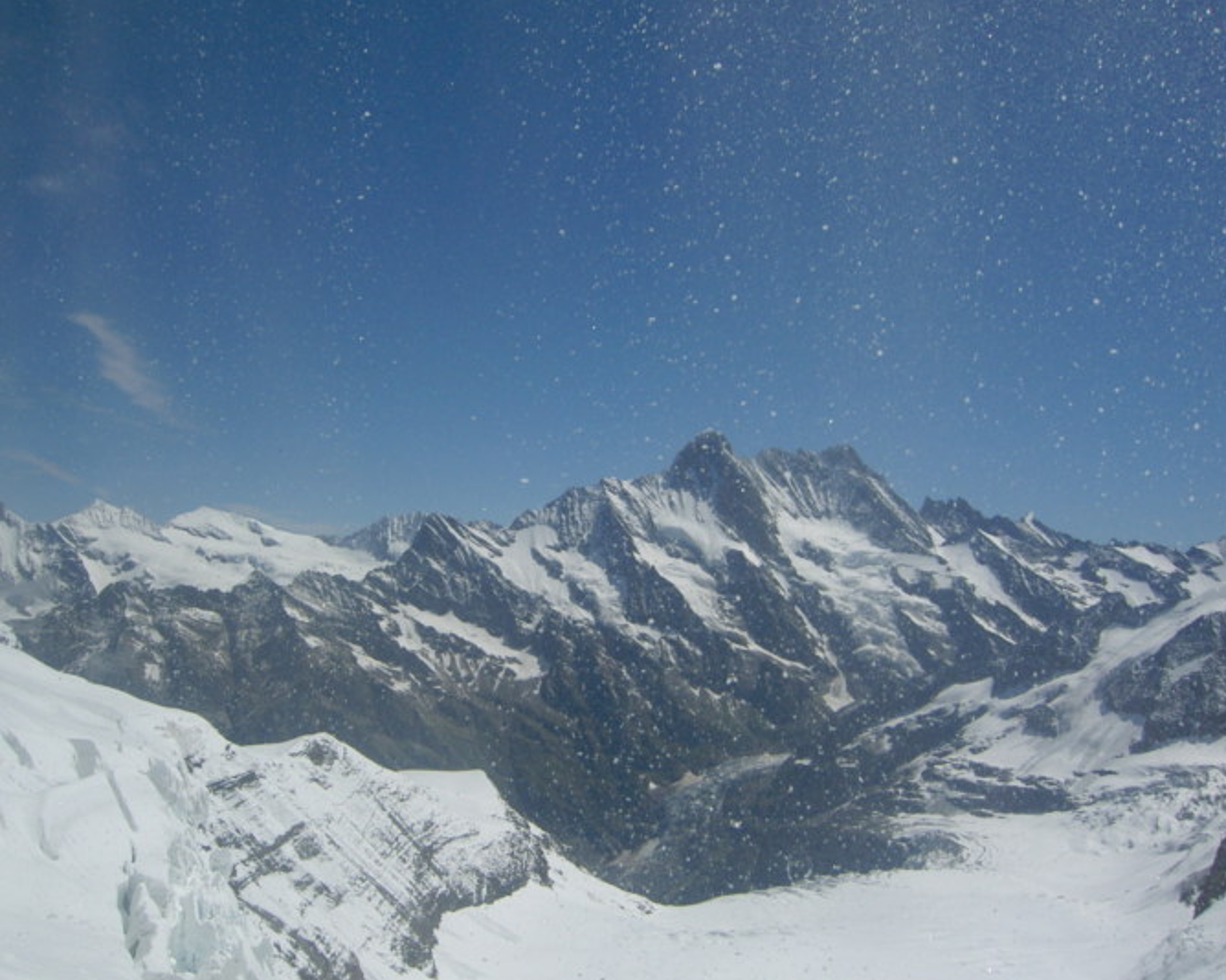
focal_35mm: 36
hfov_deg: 50.3
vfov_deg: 41.1
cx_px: 577
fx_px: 1306
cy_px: 493
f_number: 4.7
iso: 50
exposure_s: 1/1250
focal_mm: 5.6
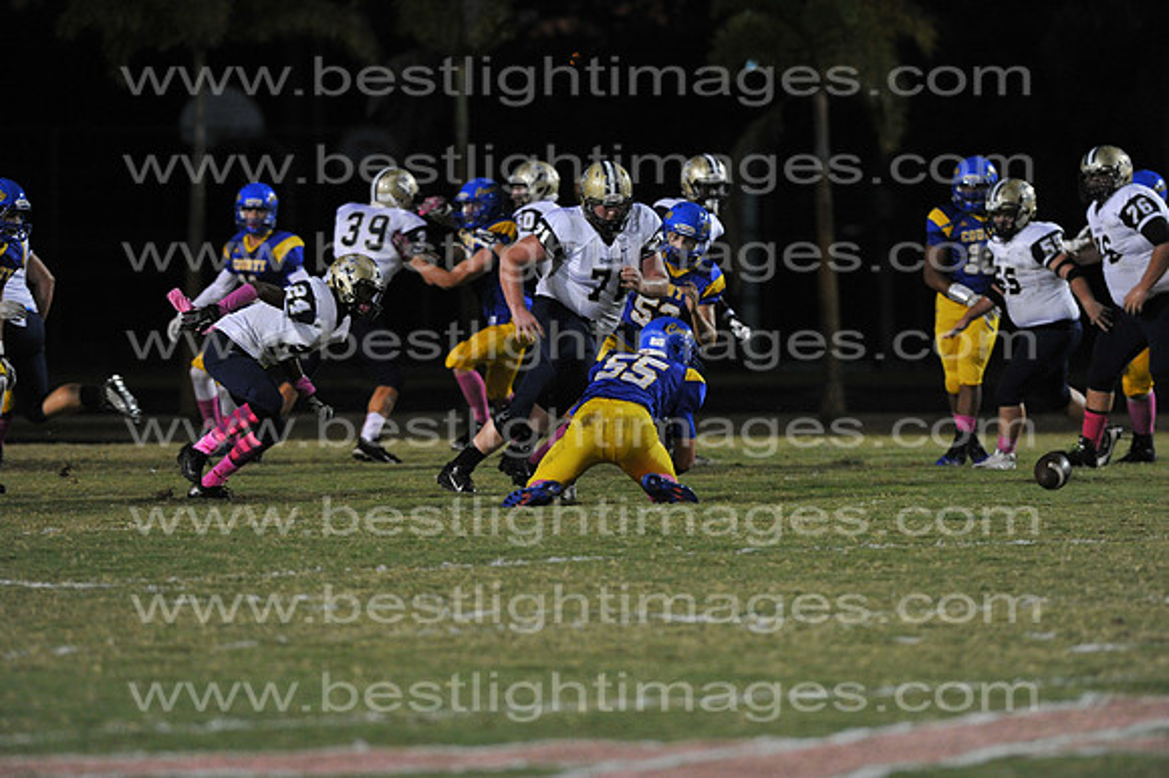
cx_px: 584
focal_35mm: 300
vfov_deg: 4.6
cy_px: 389
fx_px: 9736
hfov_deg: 6.9
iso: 5000
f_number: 4
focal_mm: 300
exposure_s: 1/500
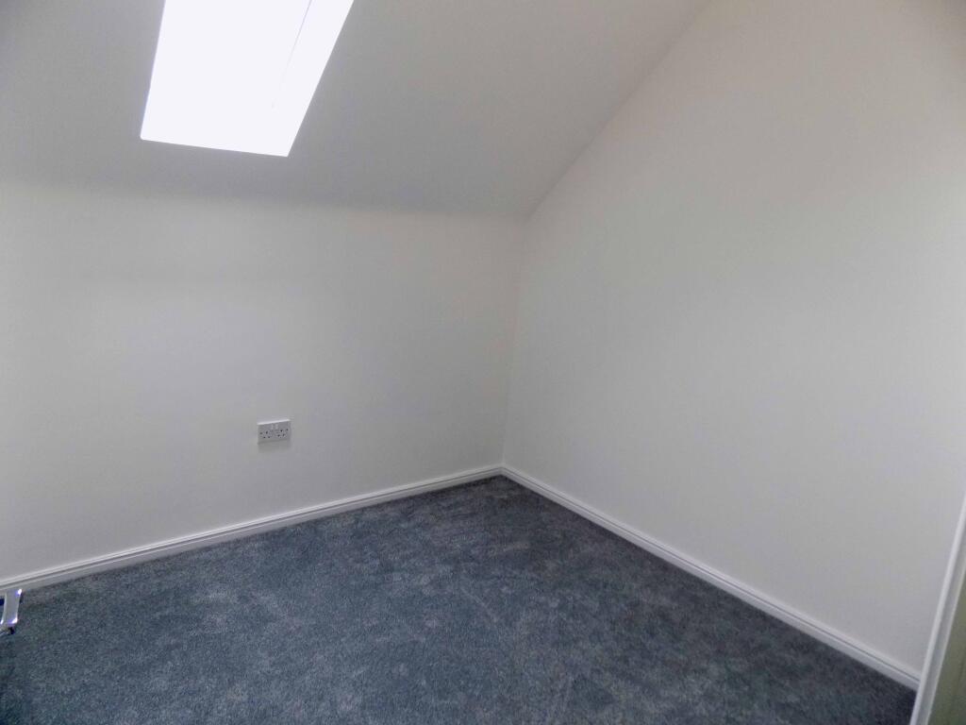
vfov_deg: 58.9
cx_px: 483
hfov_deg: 73.9
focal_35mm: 23
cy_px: 362
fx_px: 642
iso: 250
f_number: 3.1
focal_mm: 4
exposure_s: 1/30
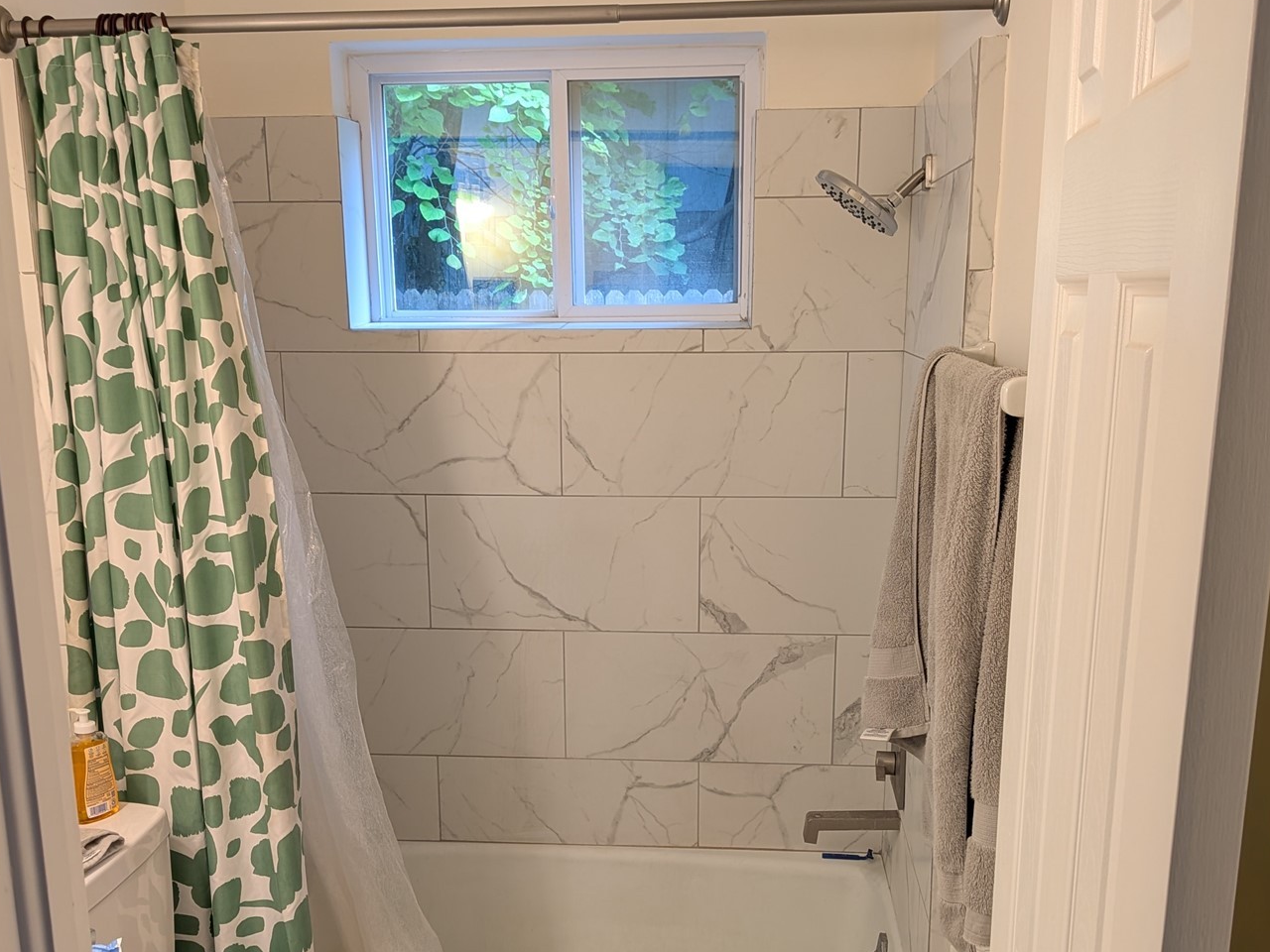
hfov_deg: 51.4
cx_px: 628
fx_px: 1321
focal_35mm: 36
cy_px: 667
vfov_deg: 39.0
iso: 30
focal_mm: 4.53
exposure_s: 1/30
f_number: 1.7
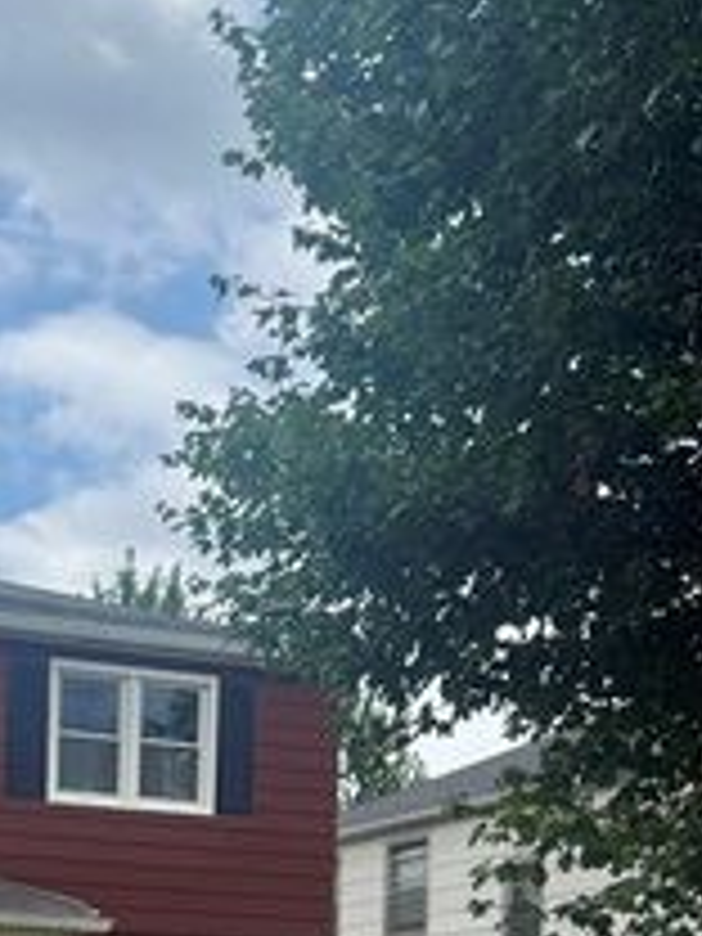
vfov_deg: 23.0
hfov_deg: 18.3
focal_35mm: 77
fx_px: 2082
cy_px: 1163
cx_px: -108
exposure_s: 1/6173
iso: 80
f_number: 1.78
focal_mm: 6.76
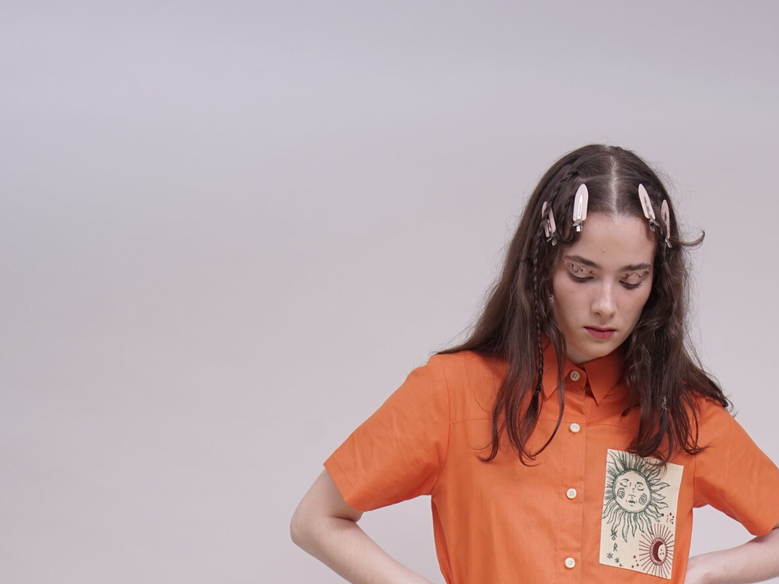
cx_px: 542
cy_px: 732
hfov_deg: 26.5
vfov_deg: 18.9
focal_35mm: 73
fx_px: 1643
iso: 400
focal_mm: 35
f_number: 6.3
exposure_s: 1/100
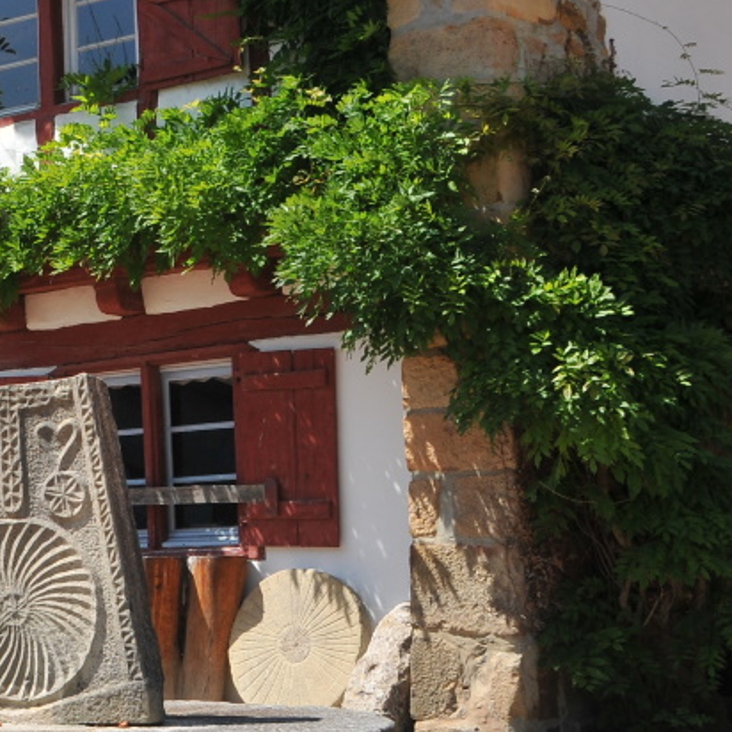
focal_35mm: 89
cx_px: -297
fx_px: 2129
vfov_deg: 19.5
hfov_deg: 17.9
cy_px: 297
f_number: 8
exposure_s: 1/400
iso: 200
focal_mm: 20
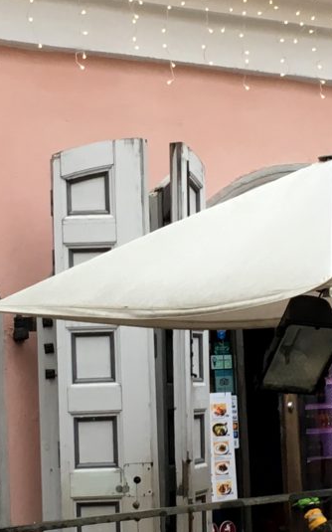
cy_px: 265
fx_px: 1666
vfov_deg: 18.1
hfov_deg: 11.4
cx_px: 193
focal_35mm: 115
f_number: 2.2
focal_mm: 4.15
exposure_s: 1/33
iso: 25
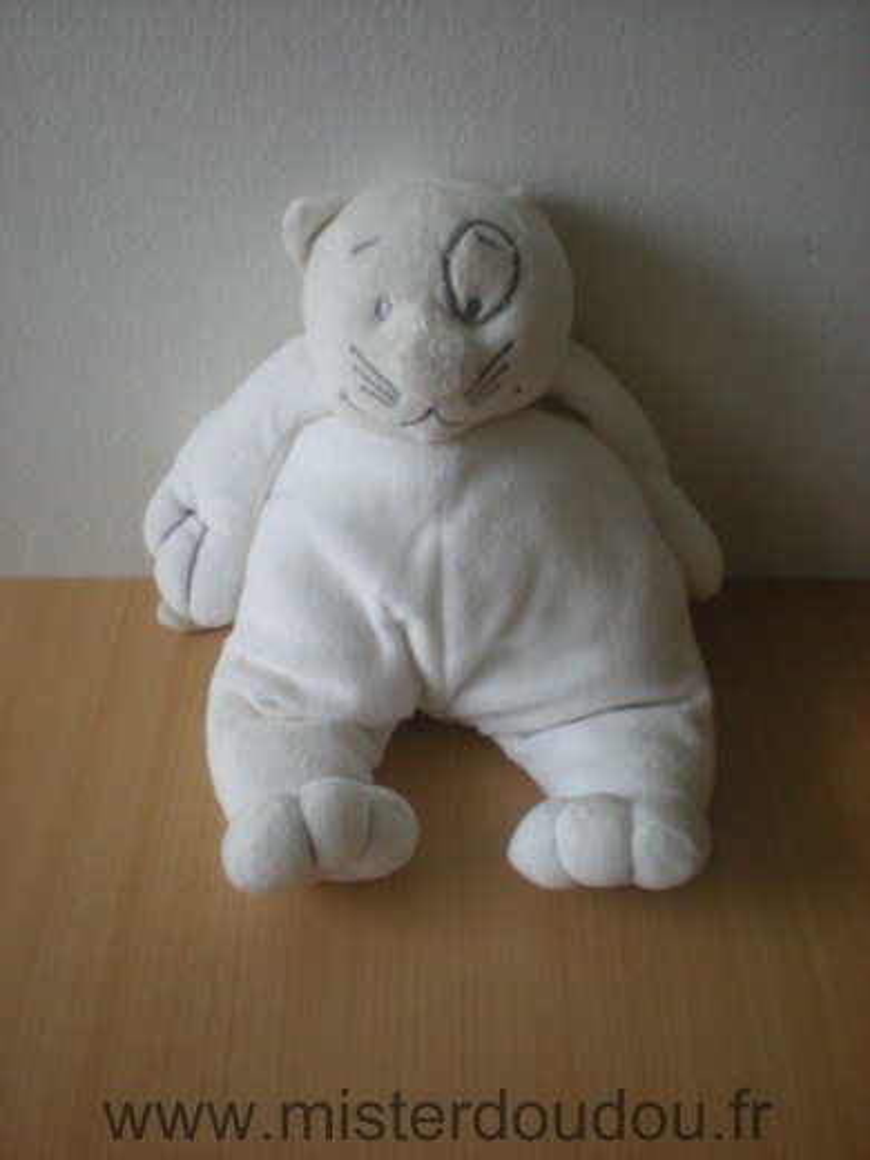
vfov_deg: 49.0
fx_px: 1273
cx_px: 435
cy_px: 580
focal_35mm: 38
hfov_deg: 37.7
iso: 200
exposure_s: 1/28.5
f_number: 3.1
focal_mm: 6.3
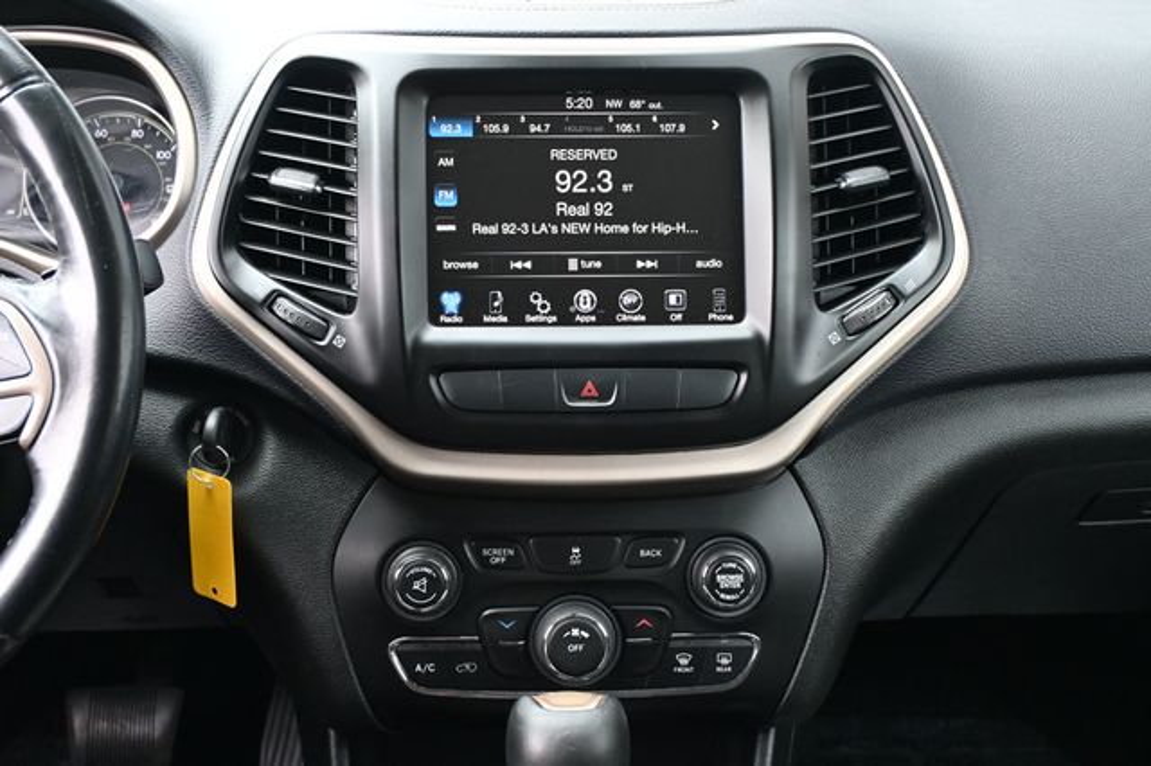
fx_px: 1390
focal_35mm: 44
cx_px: 576
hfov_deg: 45.0
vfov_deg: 30.8
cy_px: 383
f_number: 4.8
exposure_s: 1/125
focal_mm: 29
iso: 1400
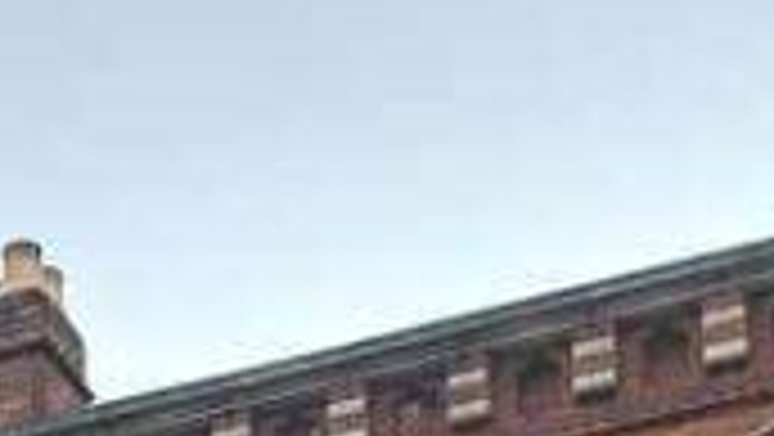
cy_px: 1528
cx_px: -194
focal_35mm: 156
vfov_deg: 6.7
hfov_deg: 13.3
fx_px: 3204
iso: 50
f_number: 1.8
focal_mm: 5.23
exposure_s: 1/463
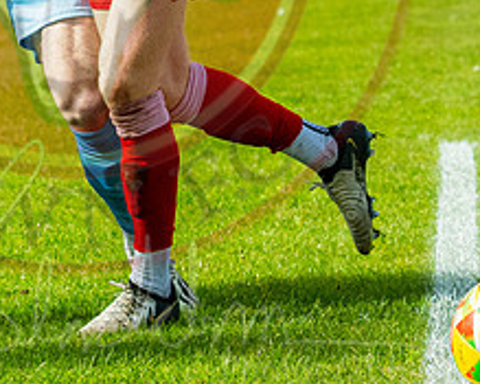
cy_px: -68
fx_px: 5822
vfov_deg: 3.8
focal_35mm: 410
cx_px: -194
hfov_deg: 4.7
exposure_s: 1/4000
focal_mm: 80
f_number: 4
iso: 400
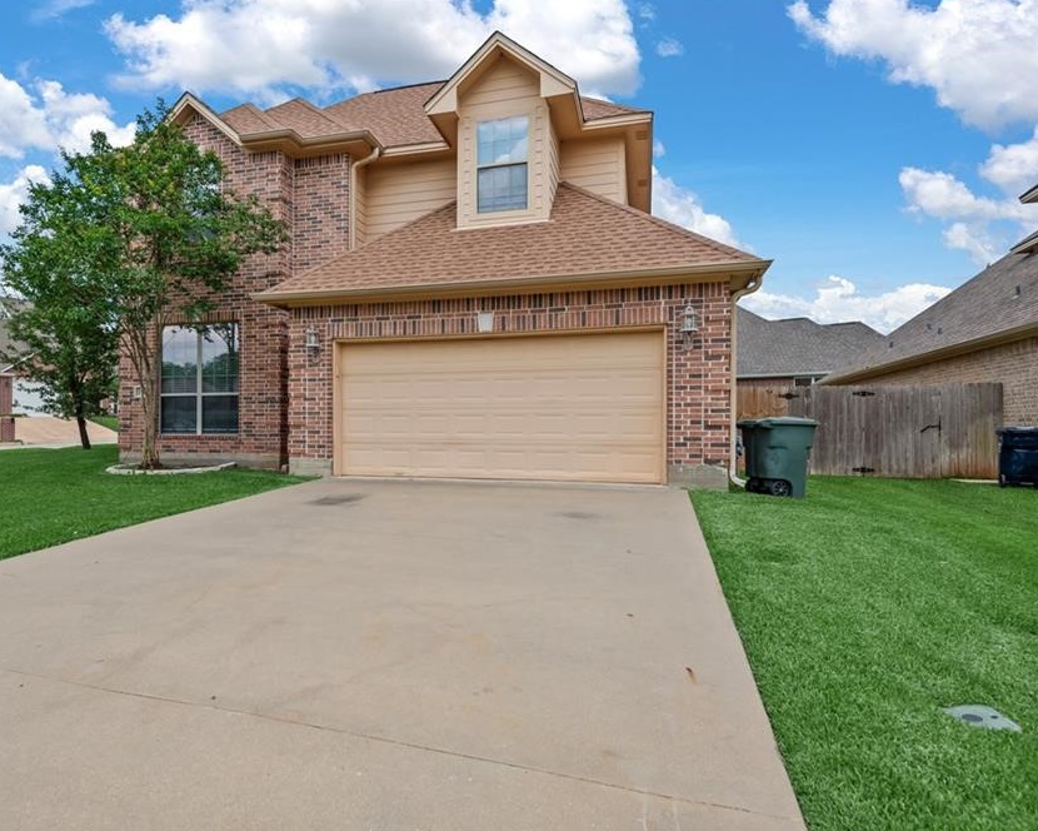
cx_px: 423
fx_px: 676
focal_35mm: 22
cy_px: 420
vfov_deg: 63.1
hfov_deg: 74.3
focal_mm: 19
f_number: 7.1
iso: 100
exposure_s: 1/320
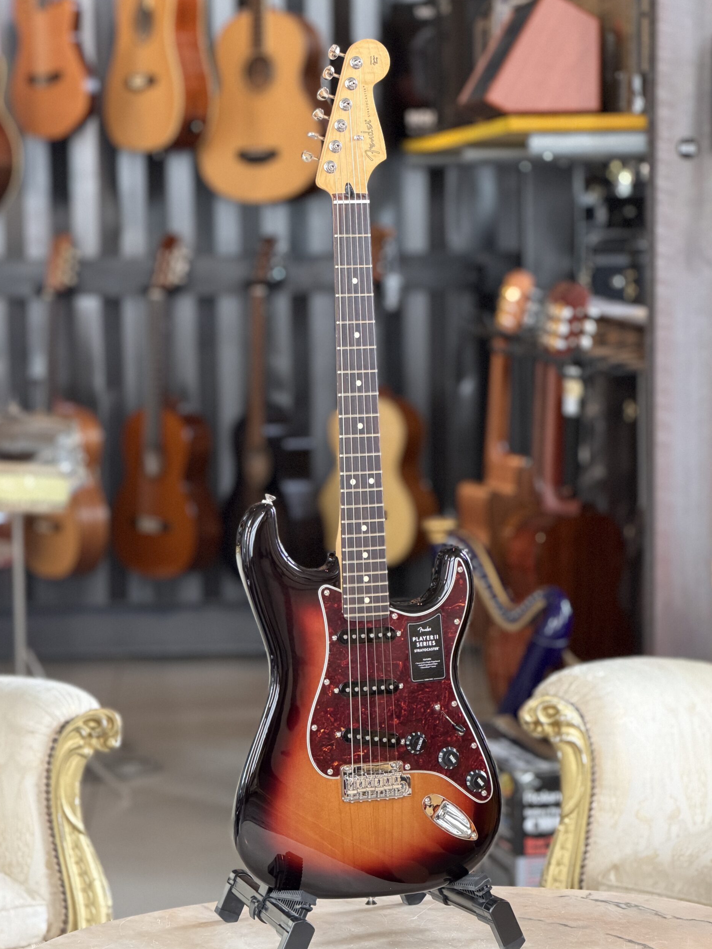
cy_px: 474
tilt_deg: -6.6
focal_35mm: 102
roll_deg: +0.4
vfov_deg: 19.3
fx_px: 2798
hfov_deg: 14.5
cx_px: 359
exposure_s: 1/74
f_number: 2.8
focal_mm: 16.89
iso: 640
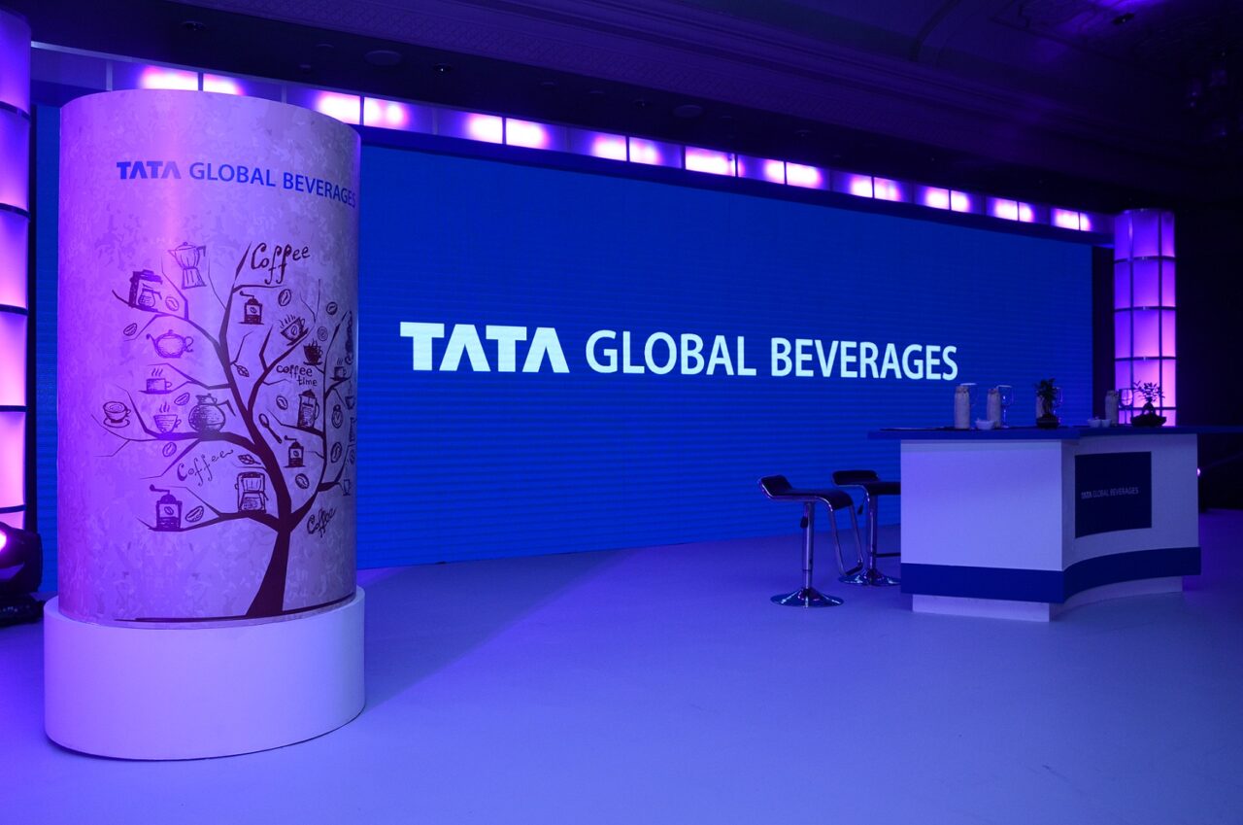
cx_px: 622
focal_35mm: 27
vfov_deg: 47.8
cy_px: 412
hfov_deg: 67.5
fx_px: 931
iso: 800
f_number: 5
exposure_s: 1/100
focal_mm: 18
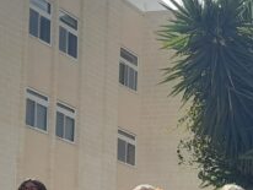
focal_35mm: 124
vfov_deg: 11.5
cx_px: 452
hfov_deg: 14.1
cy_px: 272
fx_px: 907
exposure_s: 1/385
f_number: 2
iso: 20
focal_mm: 4.6
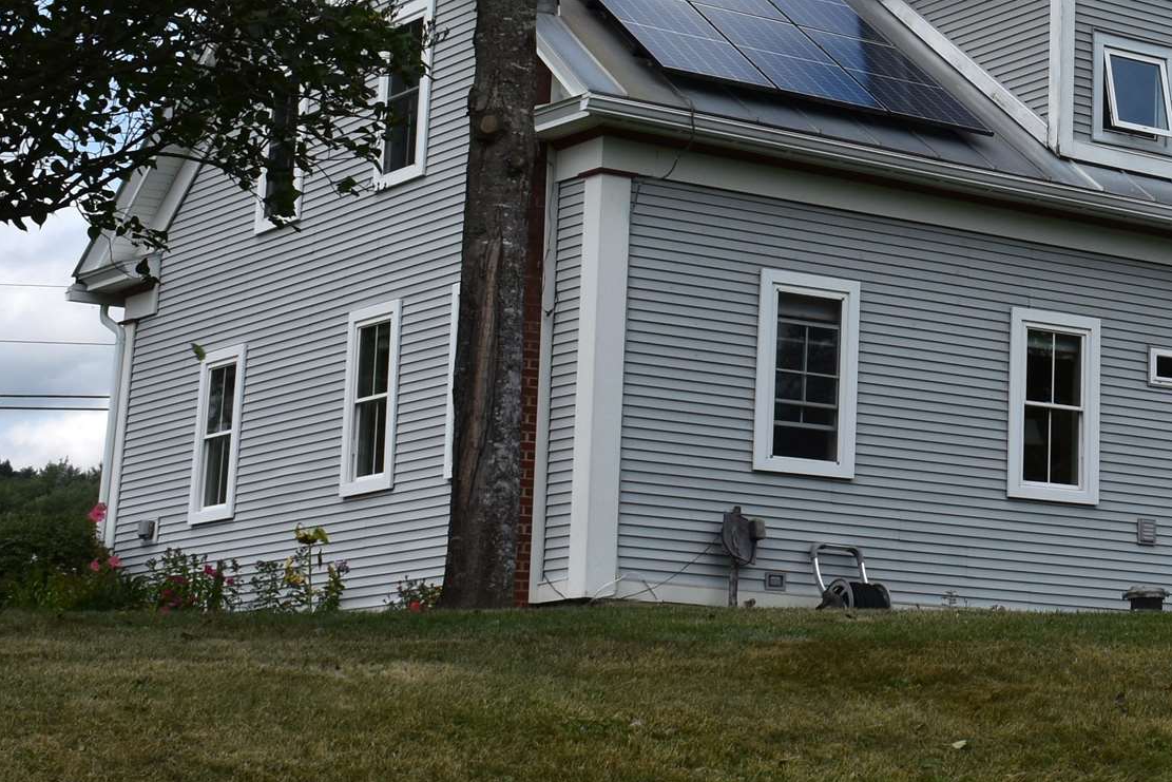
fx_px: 3105
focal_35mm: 95
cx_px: 1195
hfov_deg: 20.6
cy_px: 50
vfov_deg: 14.2
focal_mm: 23
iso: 180
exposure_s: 1/500
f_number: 8
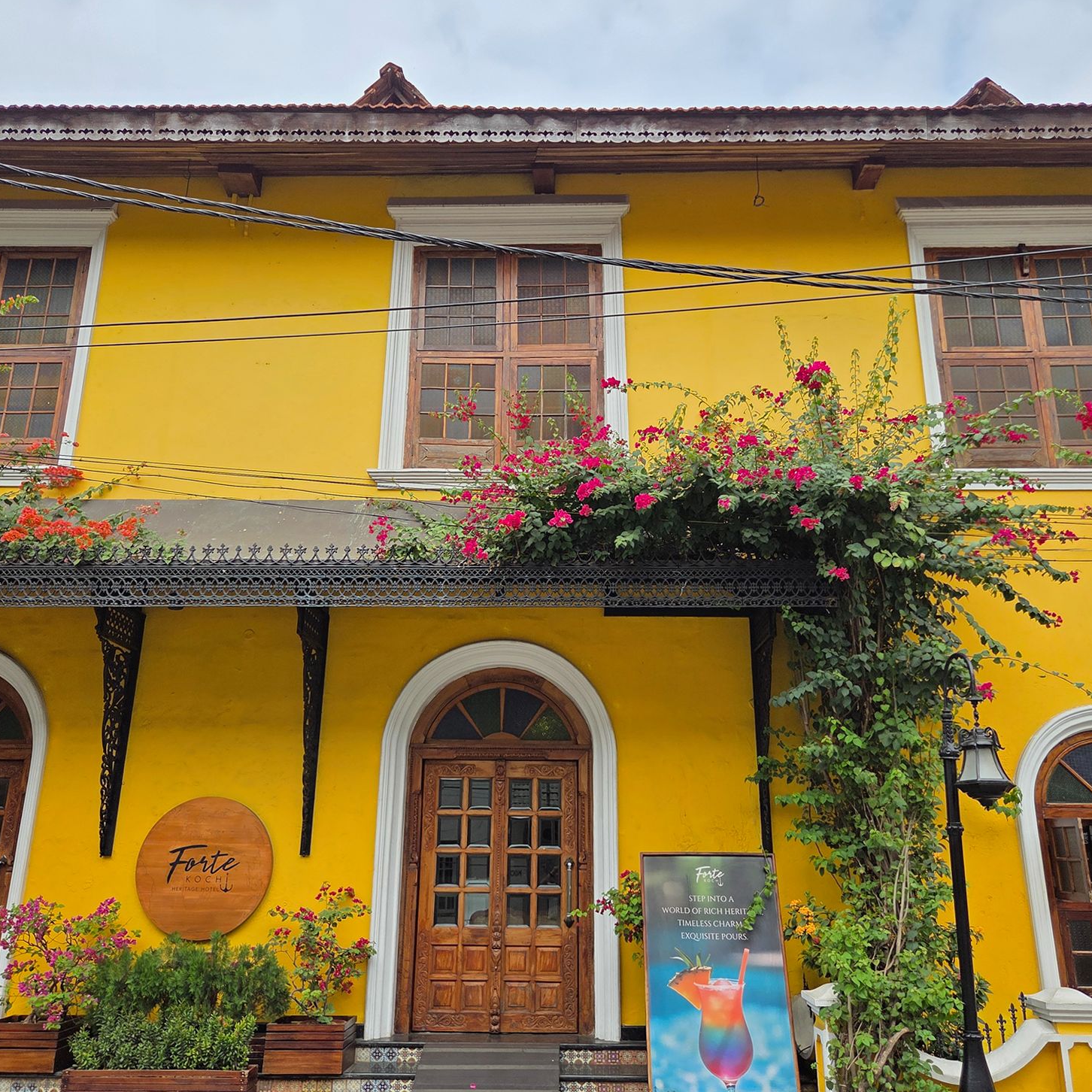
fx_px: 999
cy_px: 549
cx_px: 542
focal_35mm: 28
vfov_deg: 57.3
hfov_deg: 57.3
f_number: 1.8
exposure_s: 1/3001
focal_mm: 5.4
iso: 80
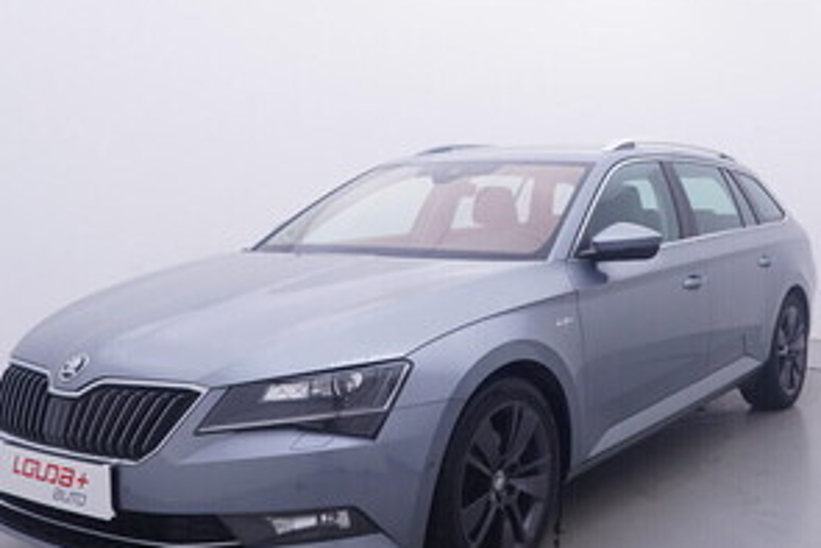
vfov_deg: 32.0
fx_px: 957
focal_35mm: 42
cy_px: 249
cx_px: 586
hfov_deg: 45.3
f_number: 5
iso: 200
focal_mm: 15
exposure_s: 1/80
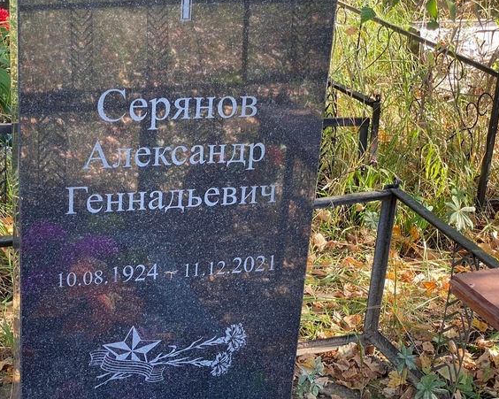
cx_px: 190
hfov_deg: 26.3
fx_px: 1063
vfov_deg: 21.2
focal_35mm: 72
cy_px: 254
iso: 32
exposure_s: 1/122
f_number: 2
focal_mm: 6
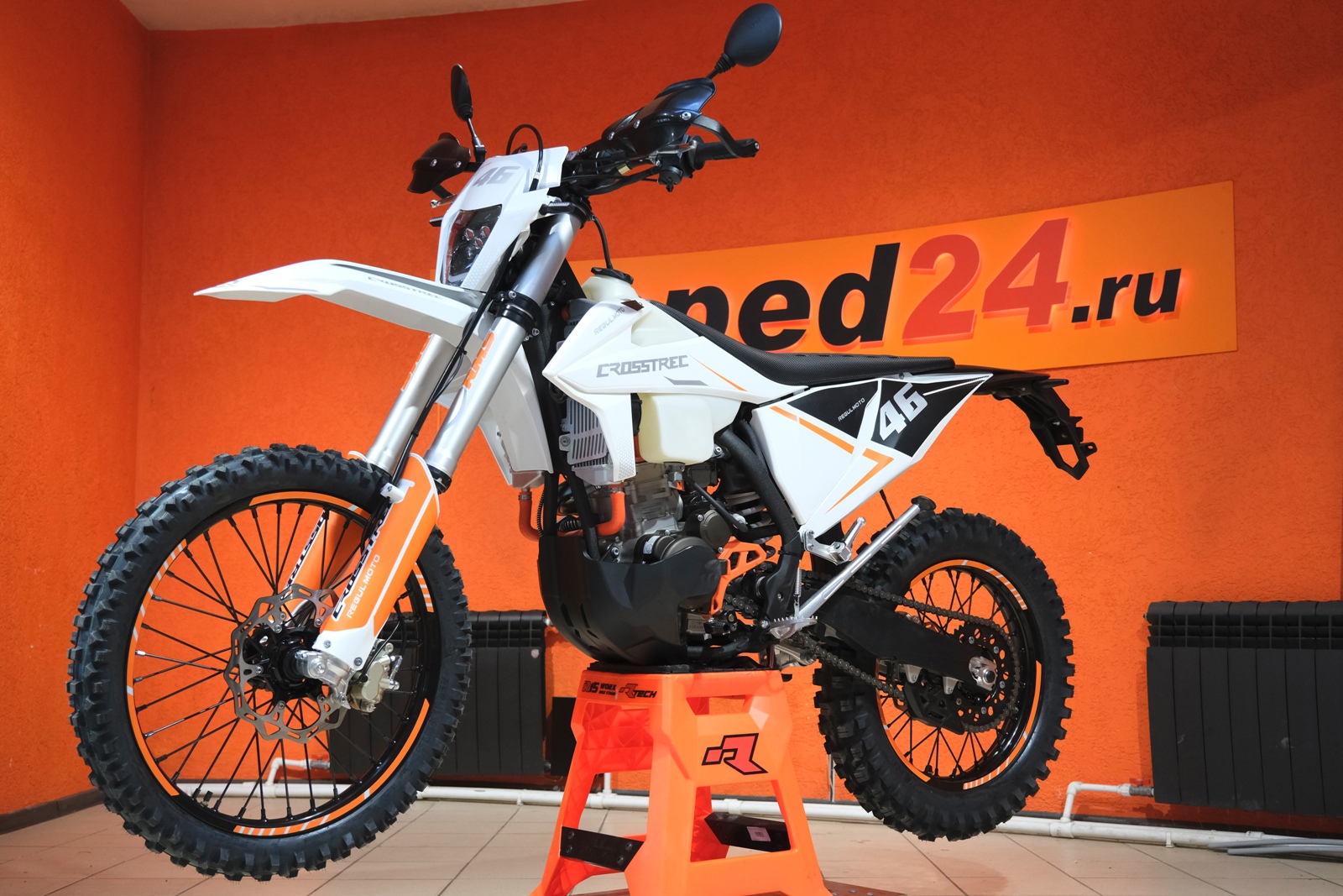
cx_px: 672
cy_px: 448
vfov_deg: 32.6
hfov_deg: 47.4
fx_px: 1530
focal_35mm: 41
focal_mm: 27.5
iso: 1600
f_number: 4
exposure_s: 1/100
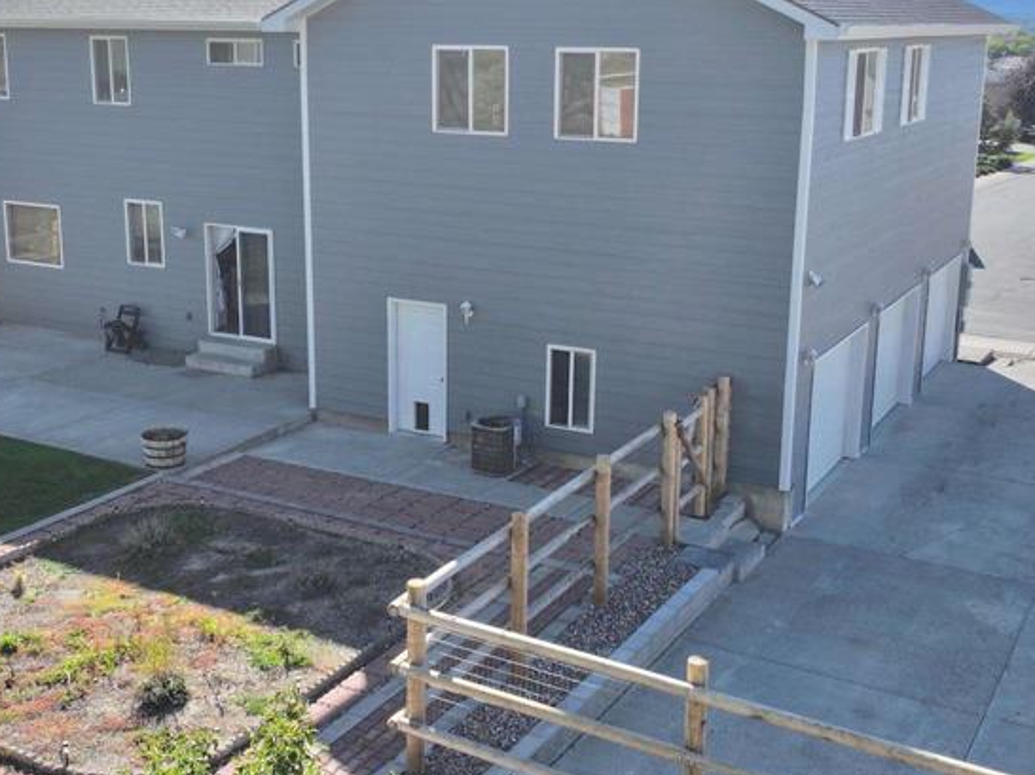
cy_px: 361
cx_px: 489
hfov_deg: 42.1
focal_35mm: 45
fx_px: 1345
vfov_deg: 32.1
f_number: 2.8
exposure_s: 1/3200
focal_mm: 12.29
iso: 410
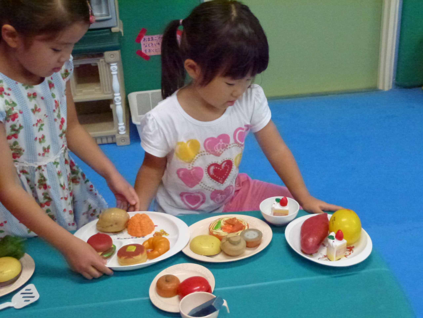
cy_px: 159
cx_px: 212
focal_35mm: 49
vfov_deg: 29.7
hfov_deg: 38.9
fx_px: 599
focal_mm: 8.7
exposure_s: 1/125
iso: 1600
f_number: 4.1
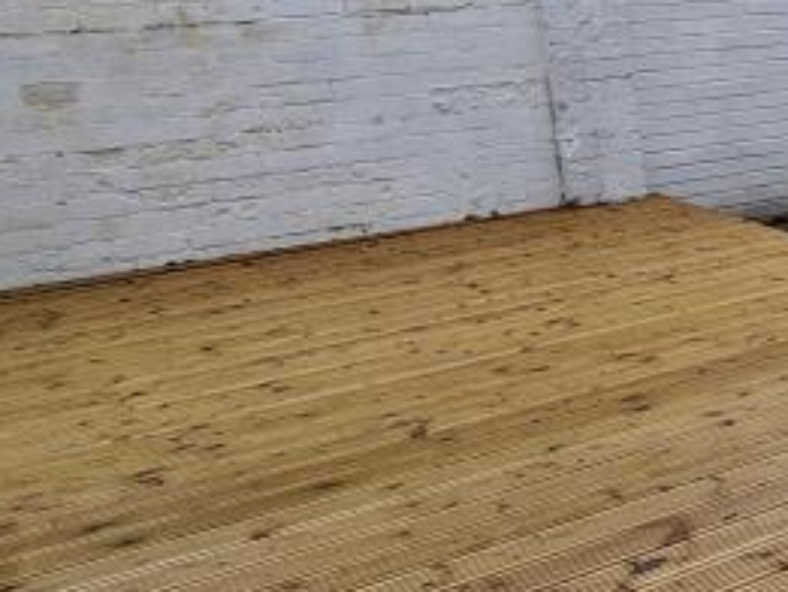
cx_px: 1057
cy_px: 205
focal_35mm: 51
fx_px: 1162
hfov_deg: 29.3
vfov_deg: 28.4
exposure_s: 1/352
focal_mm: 2.2
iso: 64
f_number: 2.2
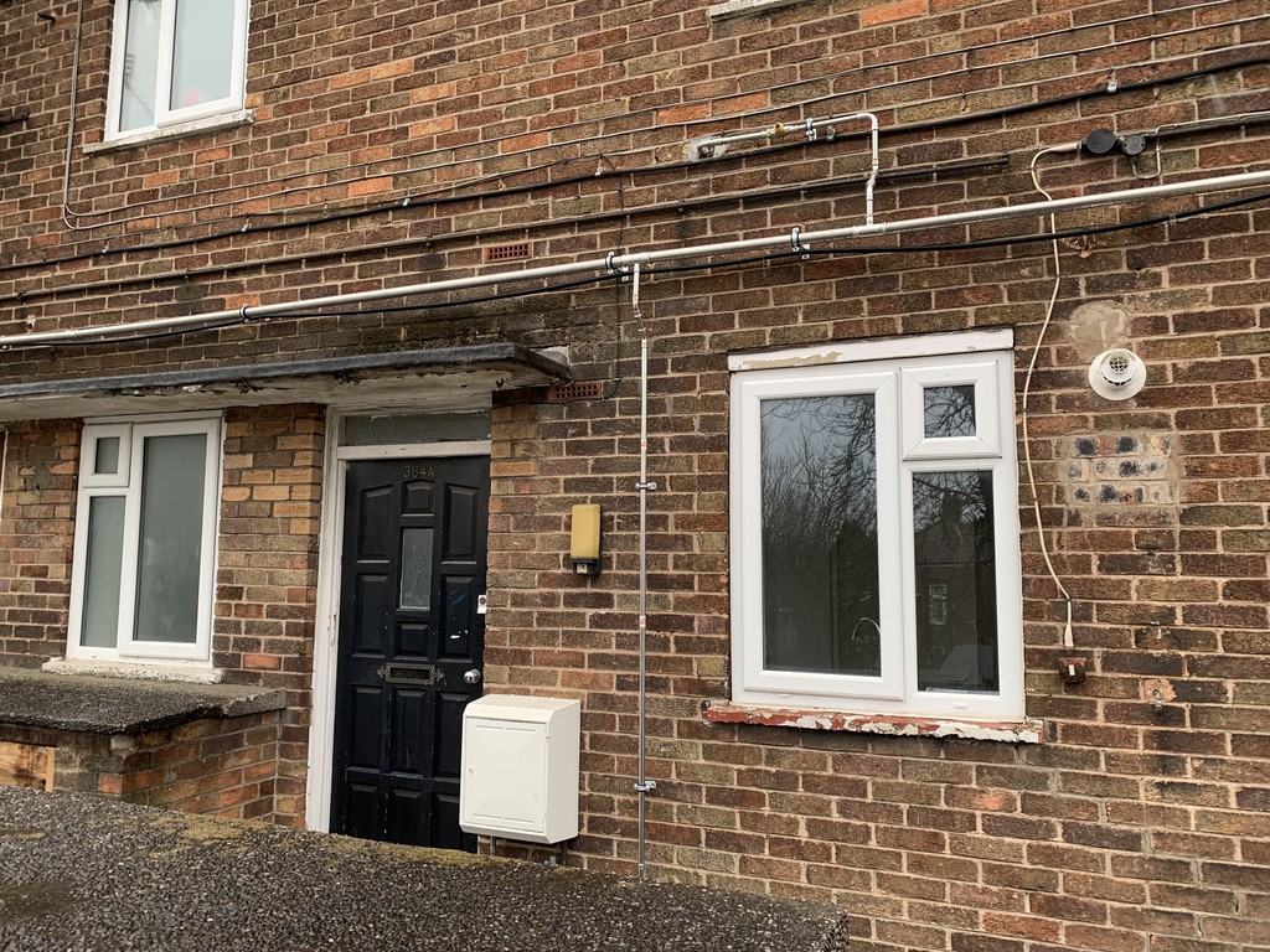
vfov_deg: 53.1
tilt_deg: +5.9
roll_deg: +0.6
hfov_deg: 67.3
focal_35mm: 26
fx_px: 954
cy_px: 476
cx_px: 635
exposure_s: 1/121
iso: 50
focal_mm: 4.25
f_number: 1.8
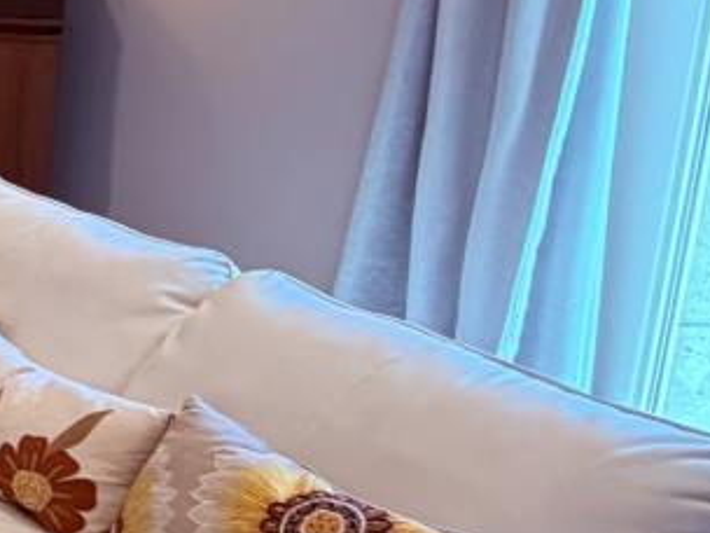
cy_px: 118
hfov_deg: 16.8
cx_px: -848
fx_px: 1415
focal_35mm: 69
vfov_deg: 21.1
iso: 250
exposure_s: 1/60
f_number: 2.2
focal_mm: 2.22
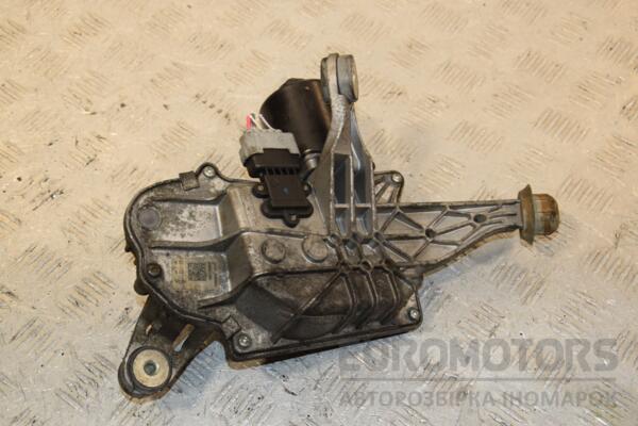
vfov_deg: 23.8
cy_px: 213
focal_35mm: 57
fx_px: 1010
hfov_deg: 35.1
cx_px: 319
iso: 800
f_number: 7.1
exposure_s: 1/200
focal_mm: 38
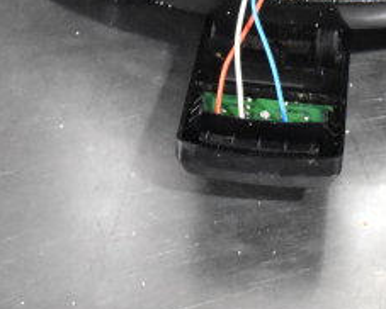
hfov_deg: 14.1
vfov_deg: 9.9
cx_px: 325
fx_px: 1555
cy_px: -452
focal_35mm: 136
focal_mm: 24
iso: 6400
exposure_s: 1/200
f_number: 7.1
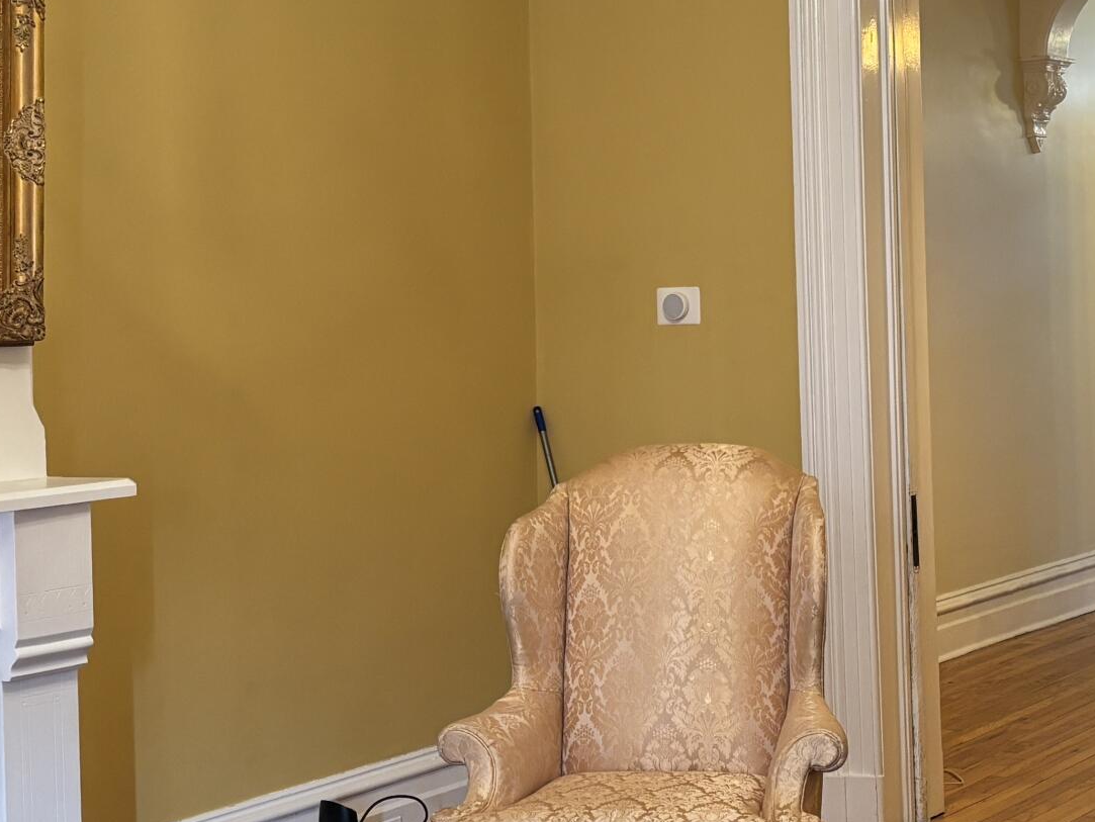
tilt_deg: +0.1
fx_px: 2278
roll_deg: +1.4
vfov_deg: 20.4
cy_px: 264
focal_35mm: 72
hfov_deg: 26.9
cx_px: 696
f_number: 1.6
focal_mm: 5.96
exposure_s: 1/60
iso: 200
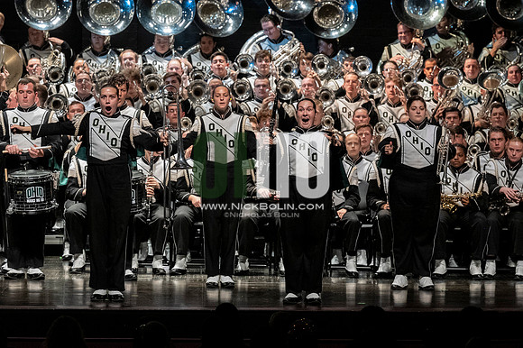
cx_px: 262
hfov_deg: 9.8
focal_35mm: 210
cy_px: 174
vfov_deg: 6.5
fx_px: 3049
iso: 4000
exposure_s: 1/500
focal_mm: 140
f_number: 4
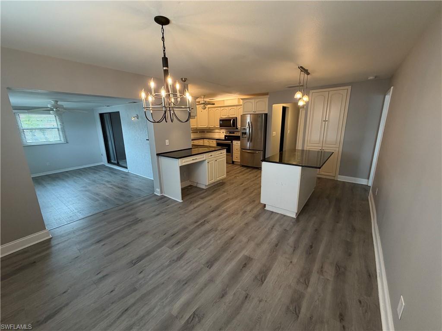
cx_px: 221
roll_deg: +1.0
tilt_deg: -14.1
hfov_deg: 102.1
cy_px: 166
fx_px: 179
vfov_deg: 85.7
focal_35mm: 14
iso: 250
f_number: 2.2
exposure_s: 1/120
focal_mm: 2.22
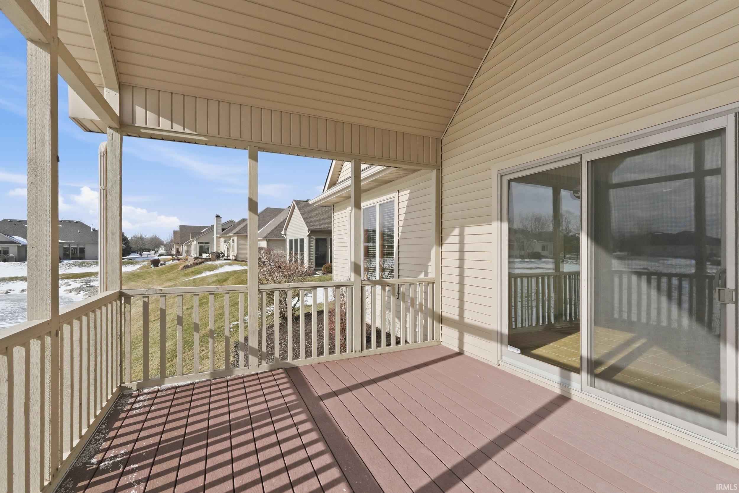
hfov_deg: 100.4
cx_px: 370
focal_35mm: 15
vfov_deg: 77.3
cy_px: 246
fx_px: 308
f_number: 5.6
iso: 800
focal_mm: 10
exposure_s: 1/4000
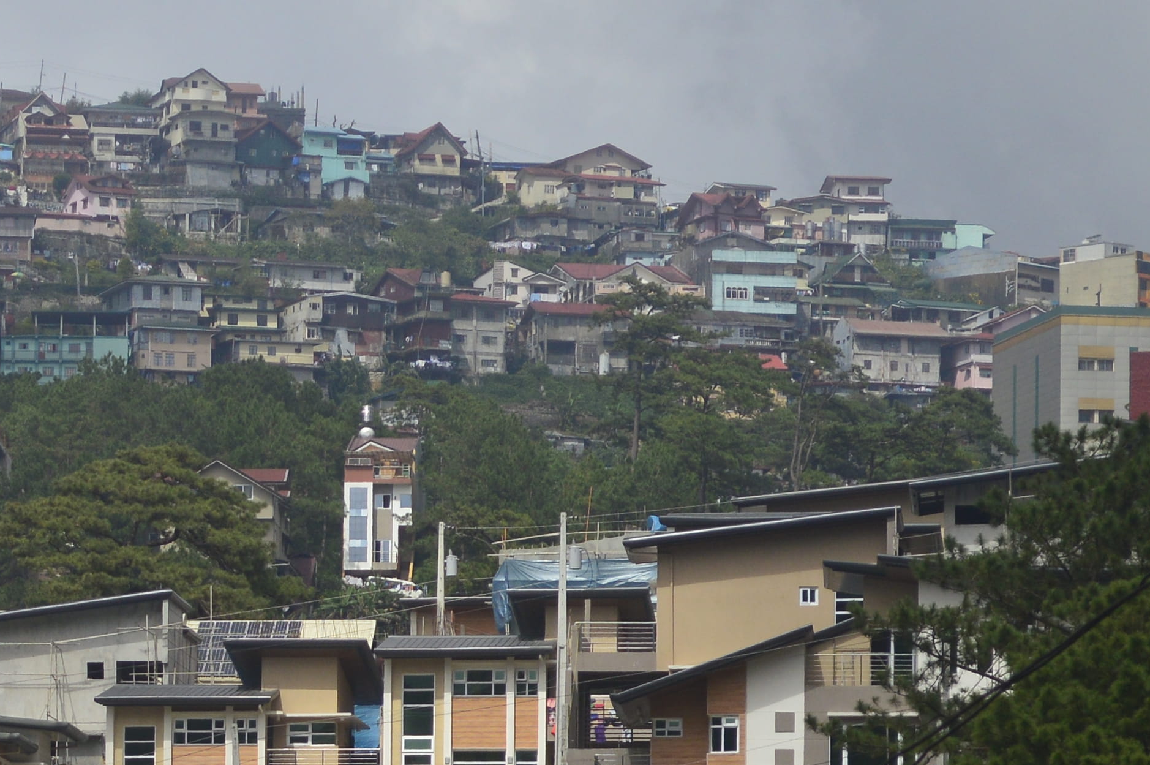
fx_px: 7054
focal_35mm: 221
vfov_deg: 6.1
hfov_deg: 9.2
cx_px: -186
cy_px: 1083
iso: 200
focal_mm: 46
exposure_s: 1/2000
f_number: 5.3
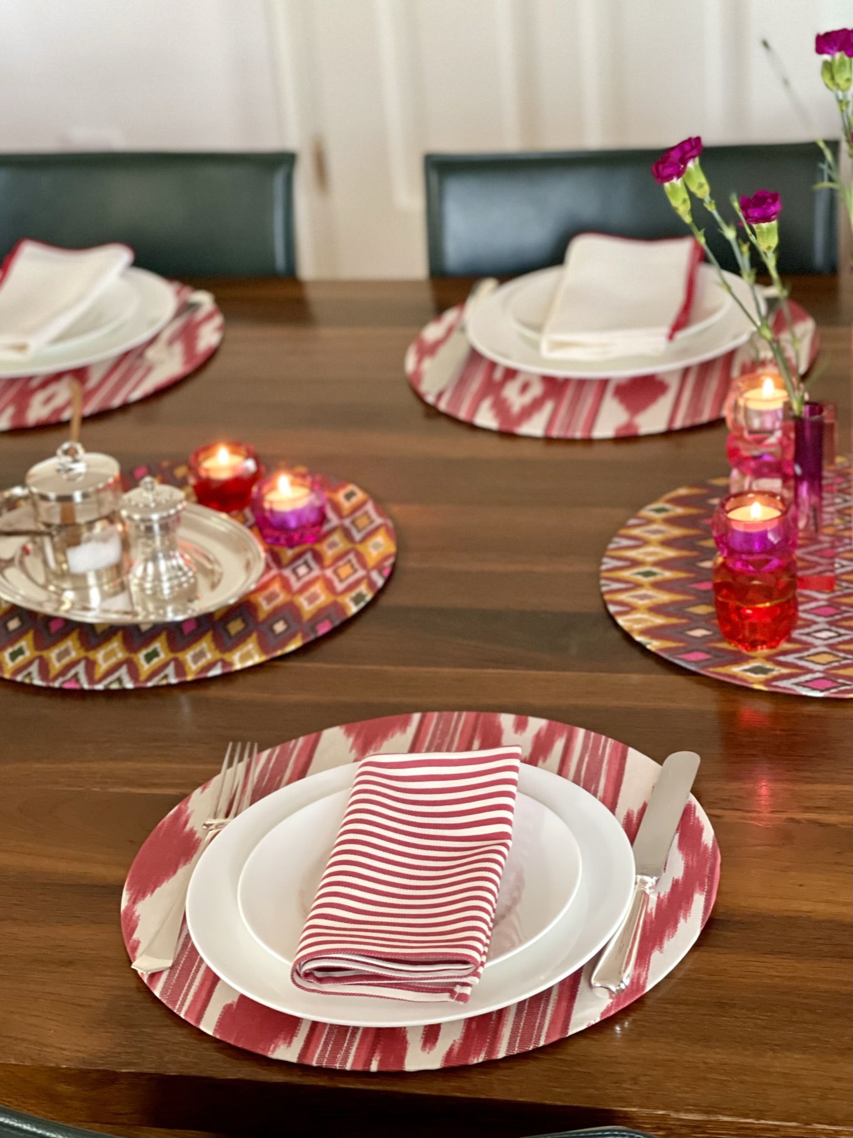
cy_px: 569
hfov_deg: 22.9
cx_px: 426
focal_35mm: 64
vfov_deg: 30.3
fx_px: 2104
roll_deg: -0.4
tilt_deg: -28.1
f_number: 2.2
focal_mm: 7.5
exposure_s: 1/40
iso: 320
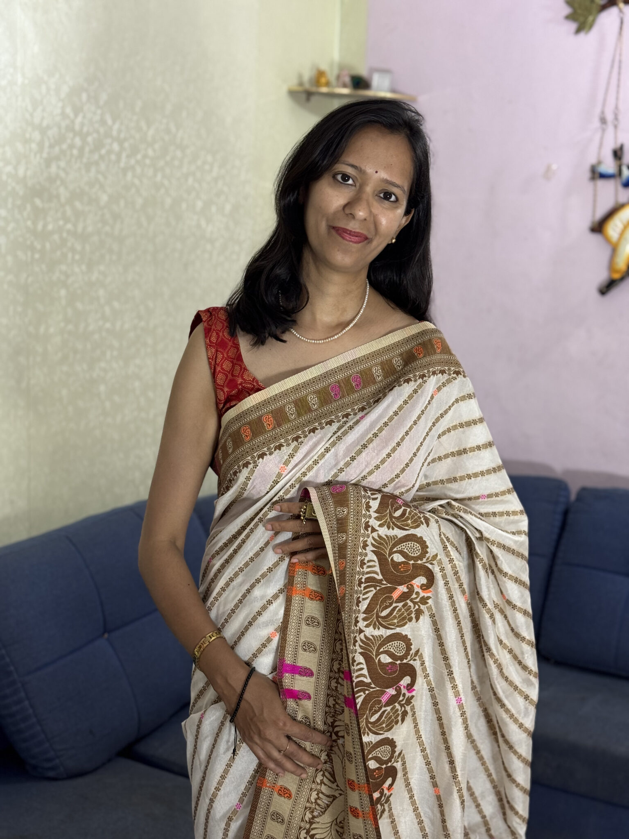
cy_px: 420
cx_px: 314
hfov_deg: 30.3
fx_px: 1163
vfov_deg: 39.7
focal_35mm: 48
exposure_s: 1/50
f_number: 1.78
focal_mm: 6.76
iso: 160
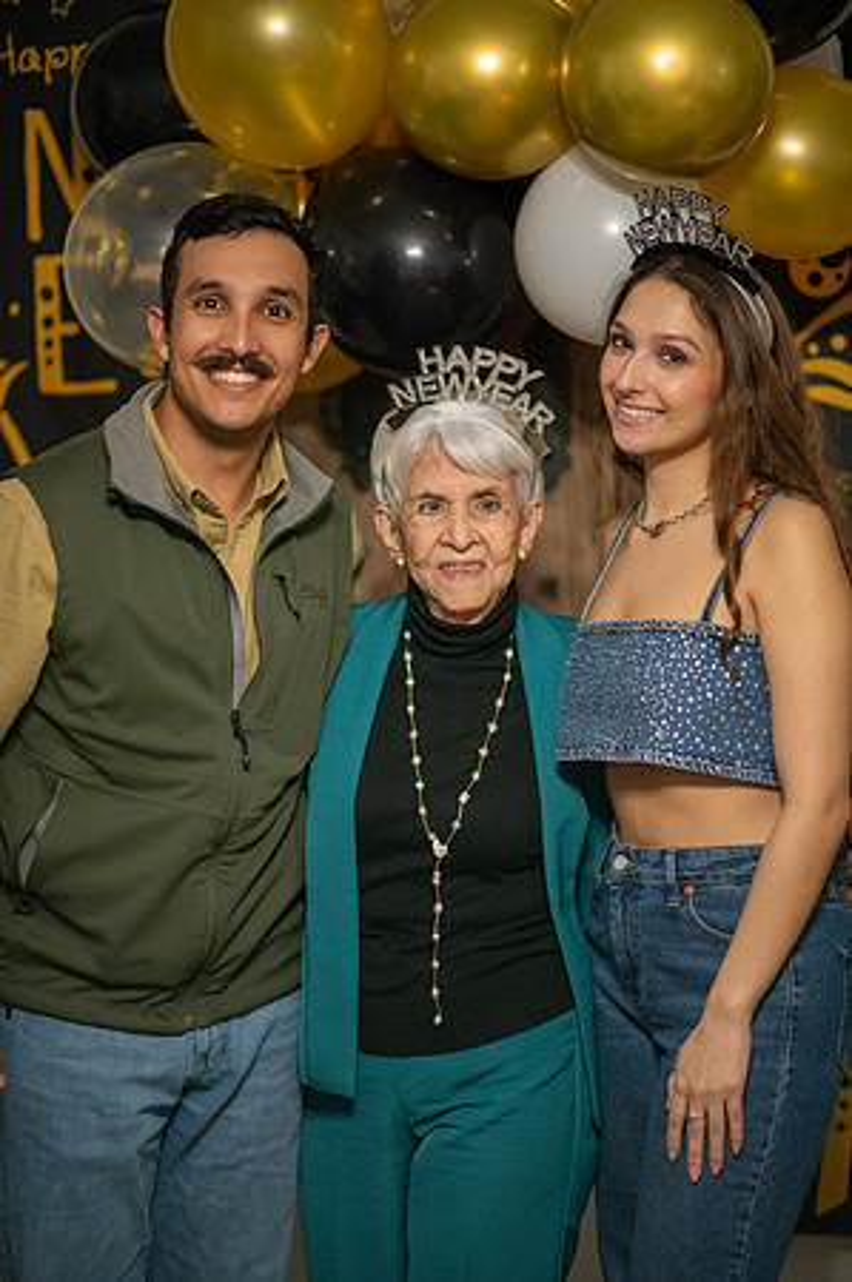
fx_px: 3024
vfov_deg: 23.9
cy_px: 641
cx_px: 426
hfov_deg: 16.0
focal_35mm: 85
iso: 6400
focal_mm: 85
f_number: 1.4
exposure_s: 1/640
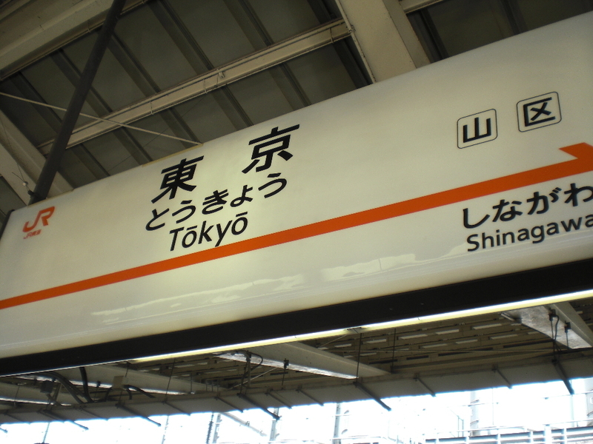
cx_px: 296
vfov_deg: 37.7
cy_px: 222
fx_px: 651
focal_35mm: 38
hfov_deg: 49.0
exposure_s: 1/250
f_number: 3.1
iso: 64
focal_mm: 6.3
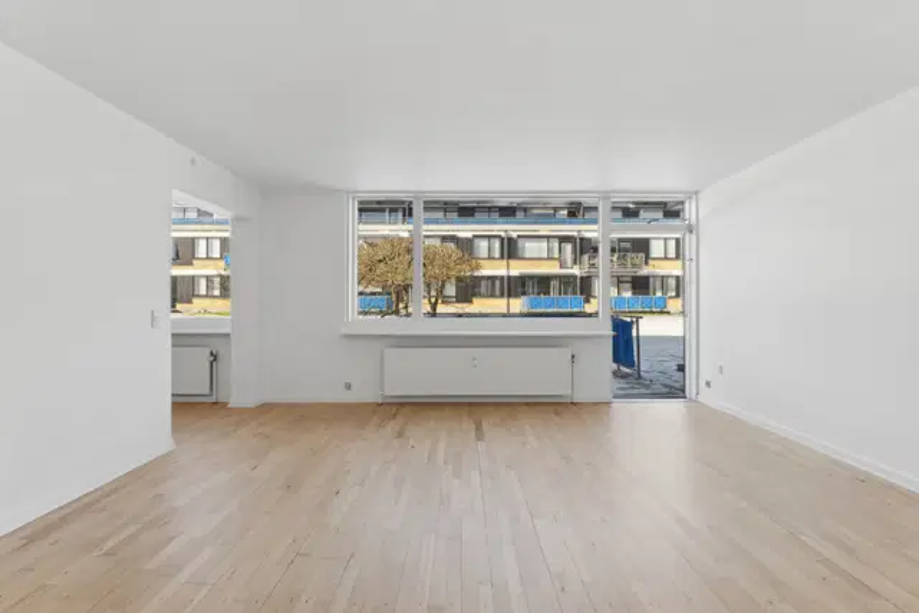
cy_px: 306
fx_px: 402
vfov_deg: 74.6
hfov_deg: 97.6
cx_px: 460
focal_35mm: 16
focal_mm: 10.5
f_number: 8
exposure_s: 1/80
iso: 200
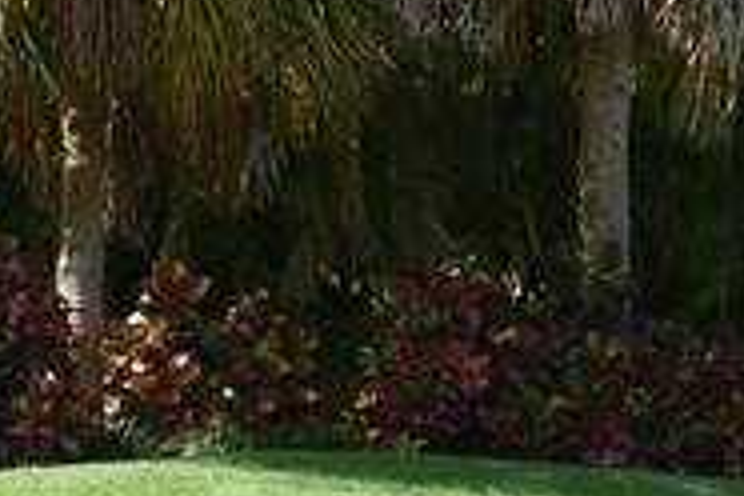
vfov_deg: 5.4
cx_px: 1668
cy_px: -24
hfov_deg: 7.6
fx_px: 5247
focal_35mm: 254
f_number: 8
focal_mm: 29
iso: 160
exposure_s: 1/250
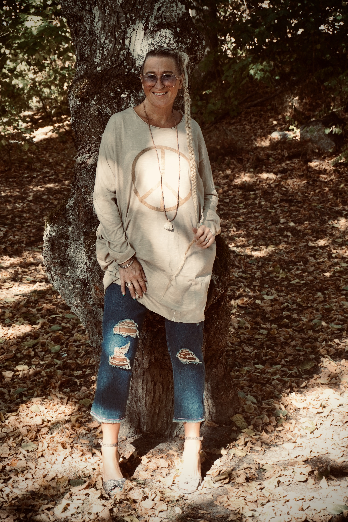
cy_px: 261
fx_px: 1087
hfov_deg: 18.2
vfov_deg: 27.0
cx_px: 174
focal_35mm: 75
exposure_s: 1/160
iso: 320
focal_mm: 50
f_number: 5.6
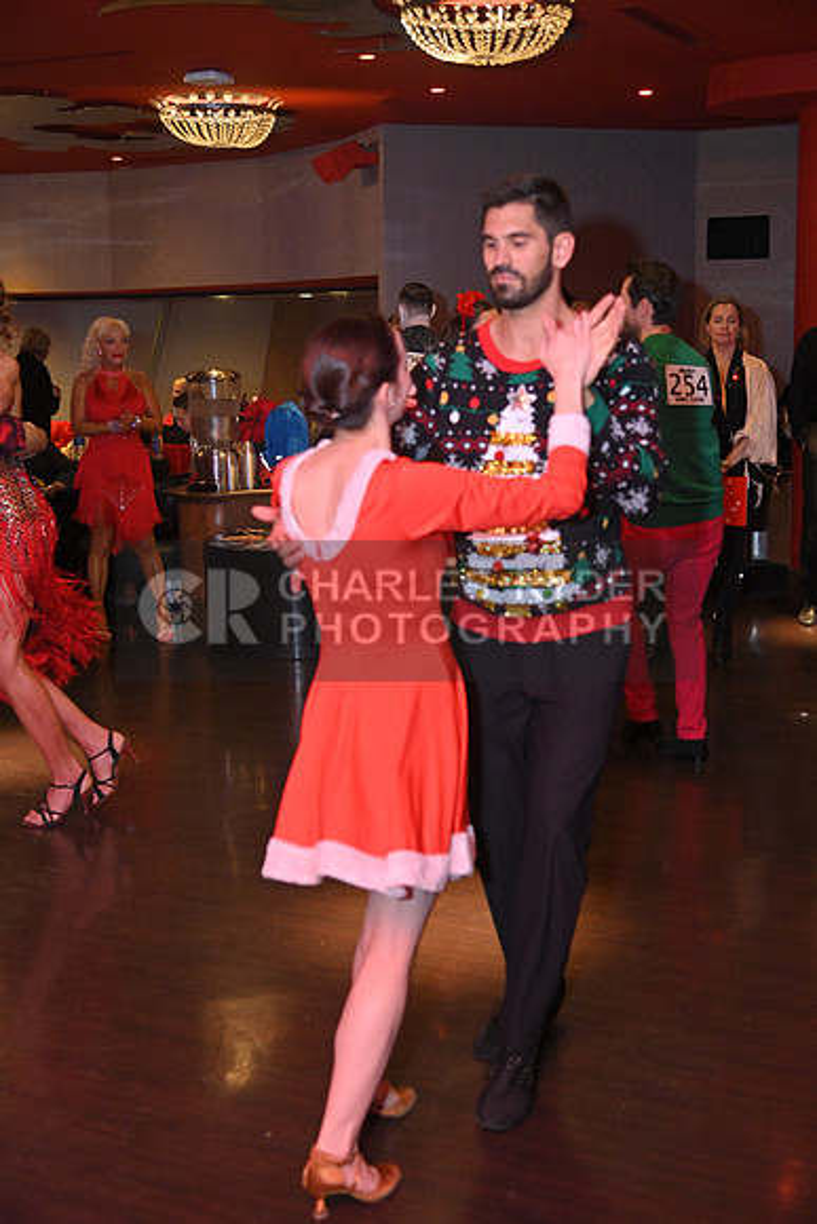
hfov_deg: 29.3
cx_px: 408
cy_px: 612
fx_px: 1565
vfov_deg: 42.7
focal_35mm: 46
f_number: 4
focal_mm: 46
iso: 4000
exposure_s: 1/100
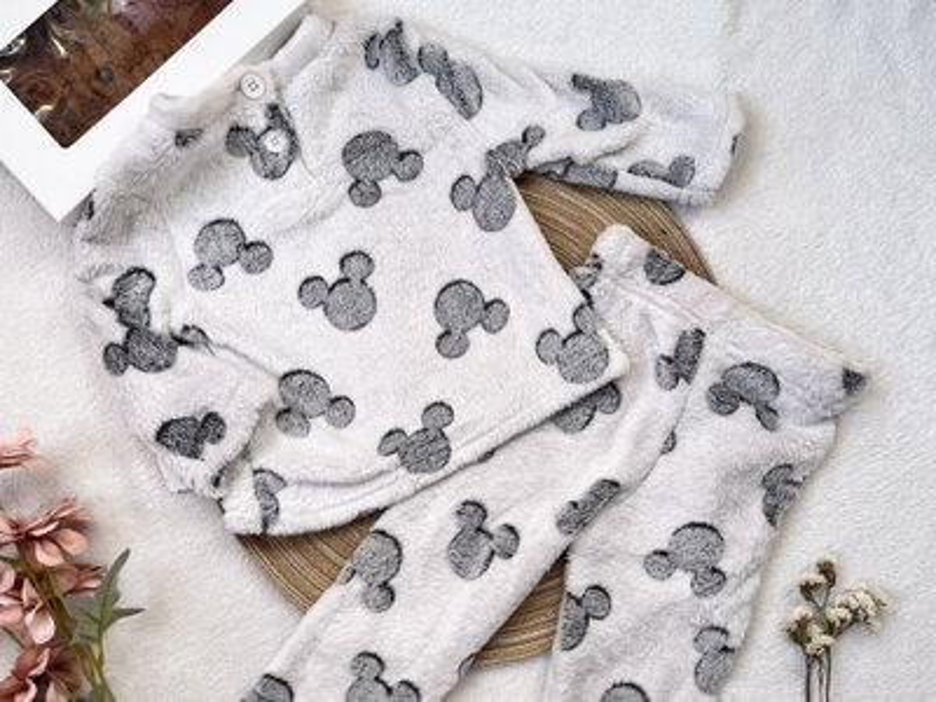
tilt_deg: -88.0
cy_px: 351
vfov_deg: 53.1
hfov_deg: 67.3
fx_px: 703
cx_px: 468
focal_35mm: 26
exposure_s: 1/157
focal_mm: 5.1
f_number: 1.6
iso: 40
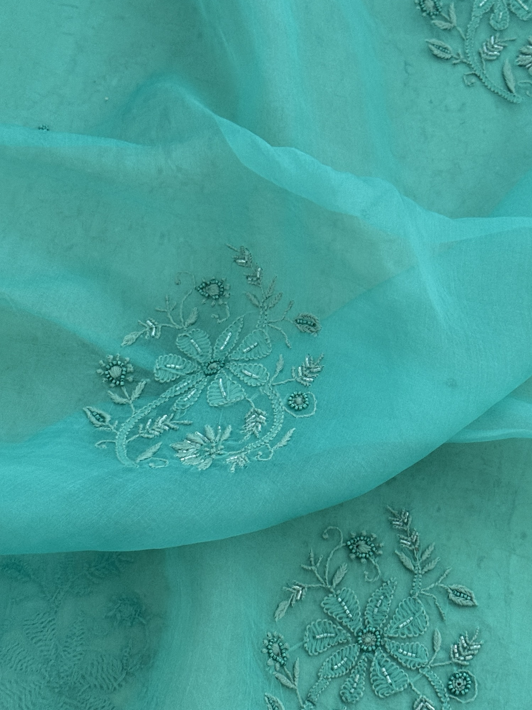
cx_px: 331
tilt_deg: -64.9
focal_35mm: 72
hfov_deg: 20.4
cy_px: 386
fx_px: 1475
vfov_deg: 27.0
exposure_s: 1/33
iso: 320
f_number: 1.78
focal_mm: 6.76
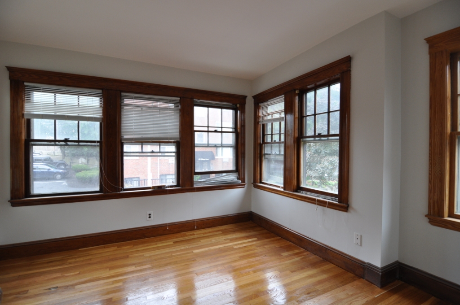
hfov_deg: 95.1
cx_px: 230
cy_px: 152
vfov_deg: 71.9
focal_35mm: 16
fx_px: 211
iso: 400
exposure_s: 1/60
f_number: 4
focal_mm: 11
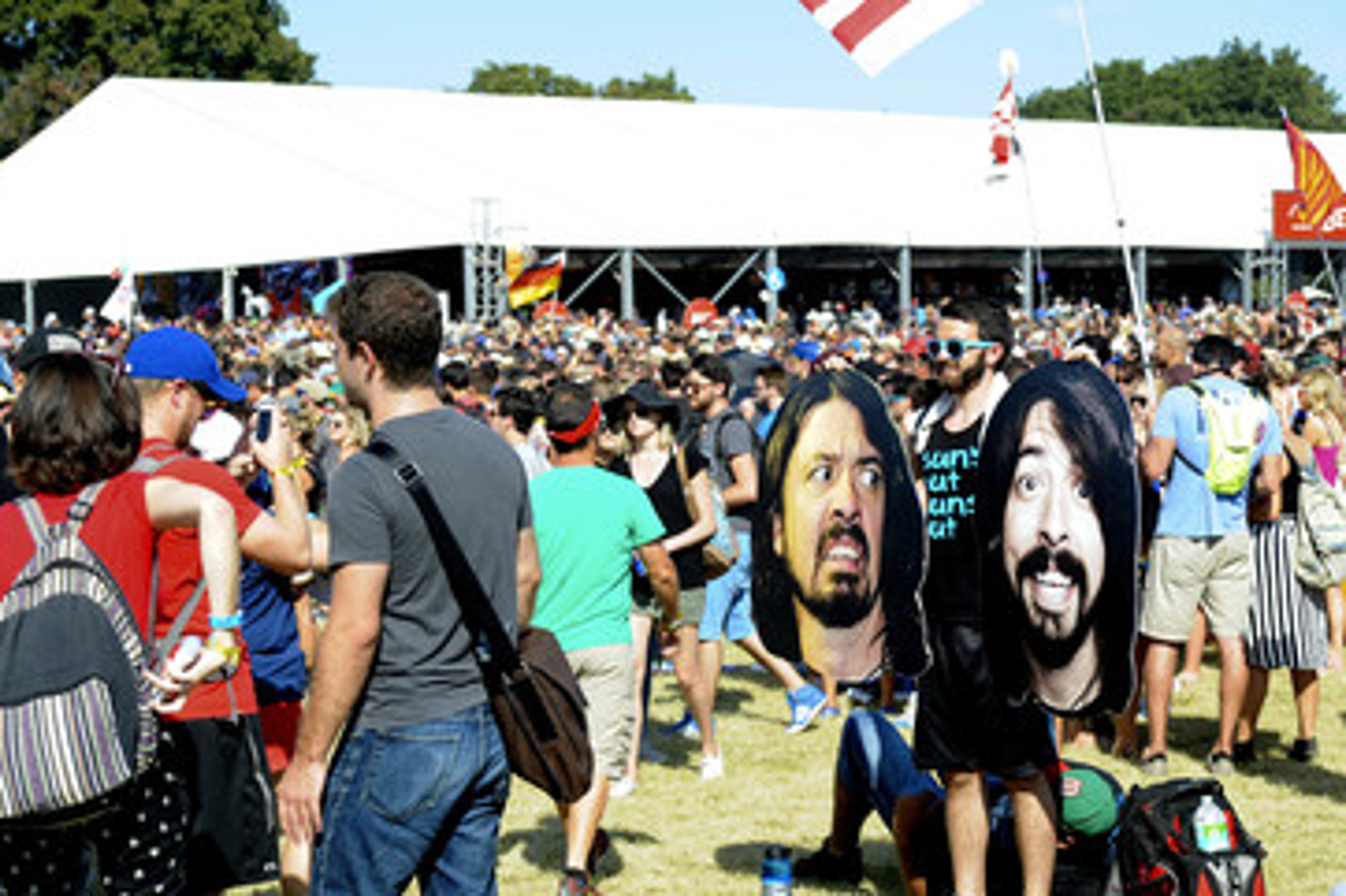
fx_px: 3027
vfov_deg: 16.8
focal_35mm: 81
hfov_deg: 25.1
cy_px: 517
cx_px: 638
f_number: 5
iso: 320
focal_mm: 65
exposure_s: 1/640
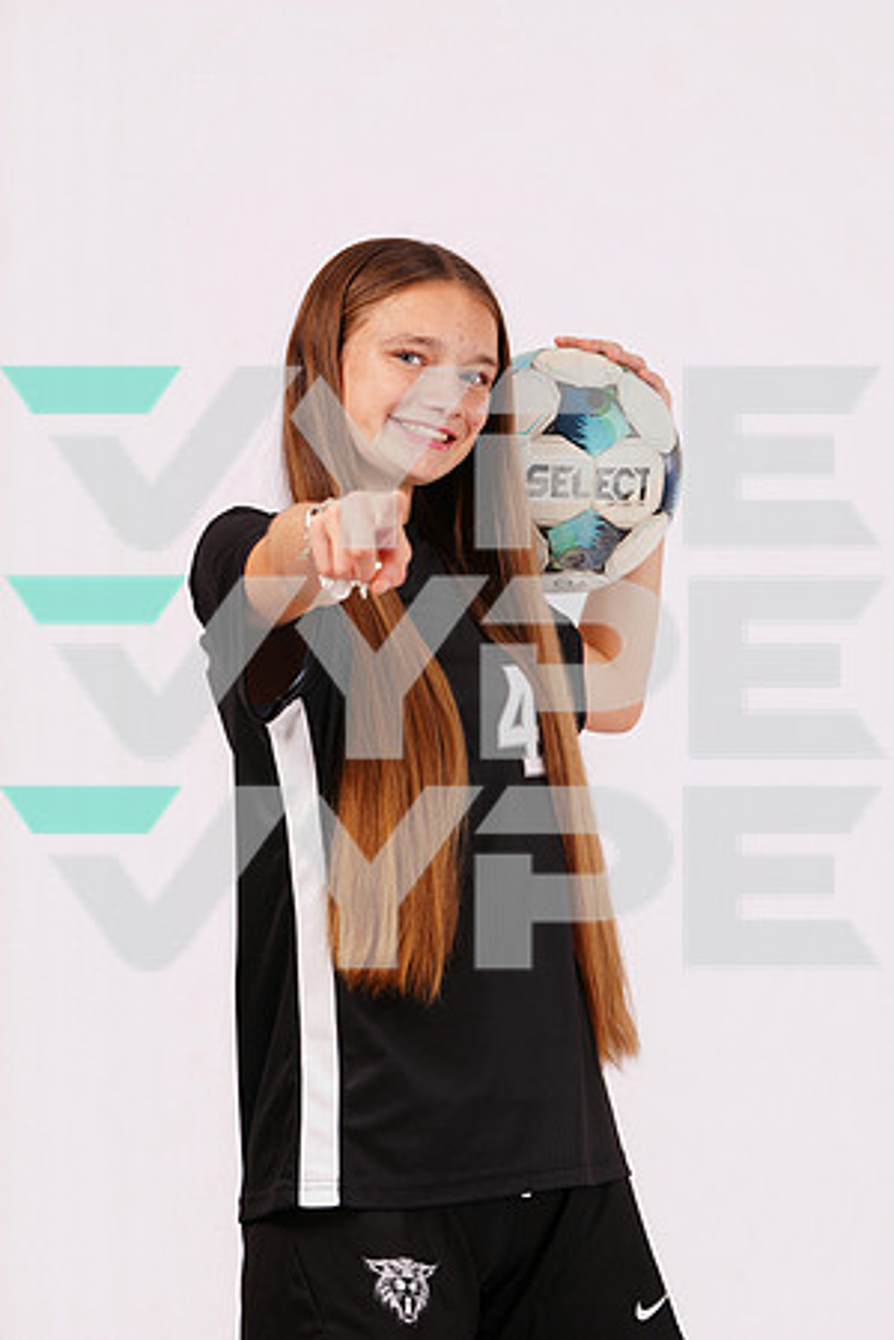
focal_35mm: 151
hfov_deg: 9.1
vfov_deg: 13.6
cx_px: 447
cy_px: 670
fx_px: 5624
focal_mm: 151
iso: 125
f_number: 8
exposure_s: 1/200
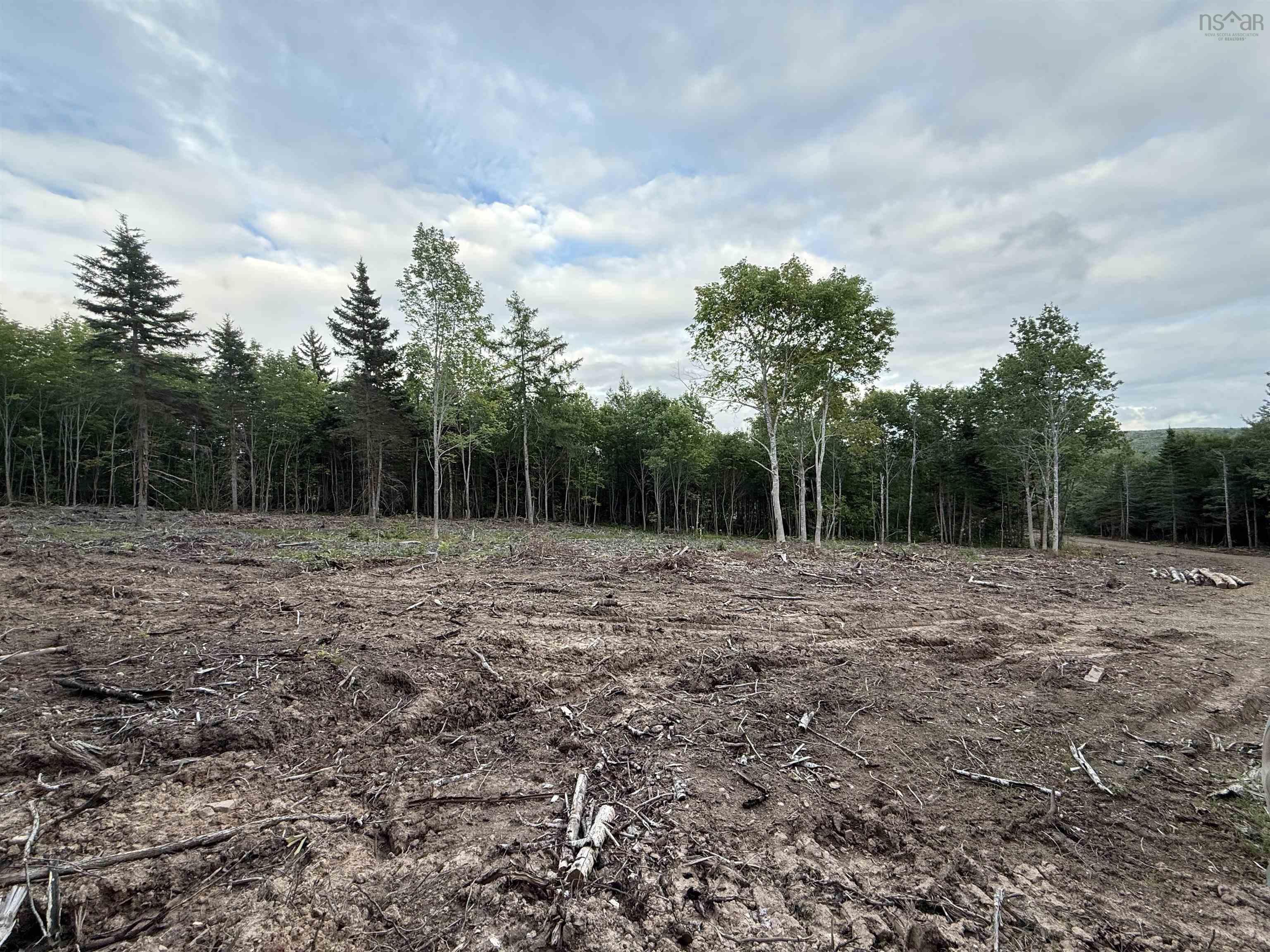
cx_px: 635
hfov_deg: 102.1
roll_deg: +2.5
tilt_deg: +0.8
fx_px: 514
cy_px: 476
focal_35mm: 14
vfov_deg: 85.7
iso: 64
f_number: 2.2
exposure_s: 1/258
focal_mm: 2.22
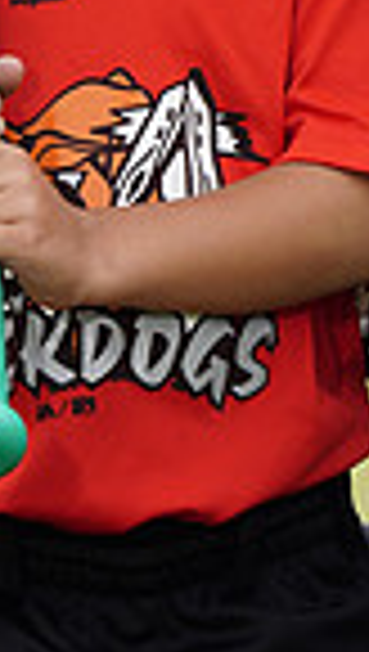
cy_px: -198
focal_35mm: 644
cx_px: 457
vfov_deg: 3.3
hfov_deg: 1.9
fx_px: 11157
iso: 100
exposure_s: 1/250
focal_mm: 154
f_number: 5.6
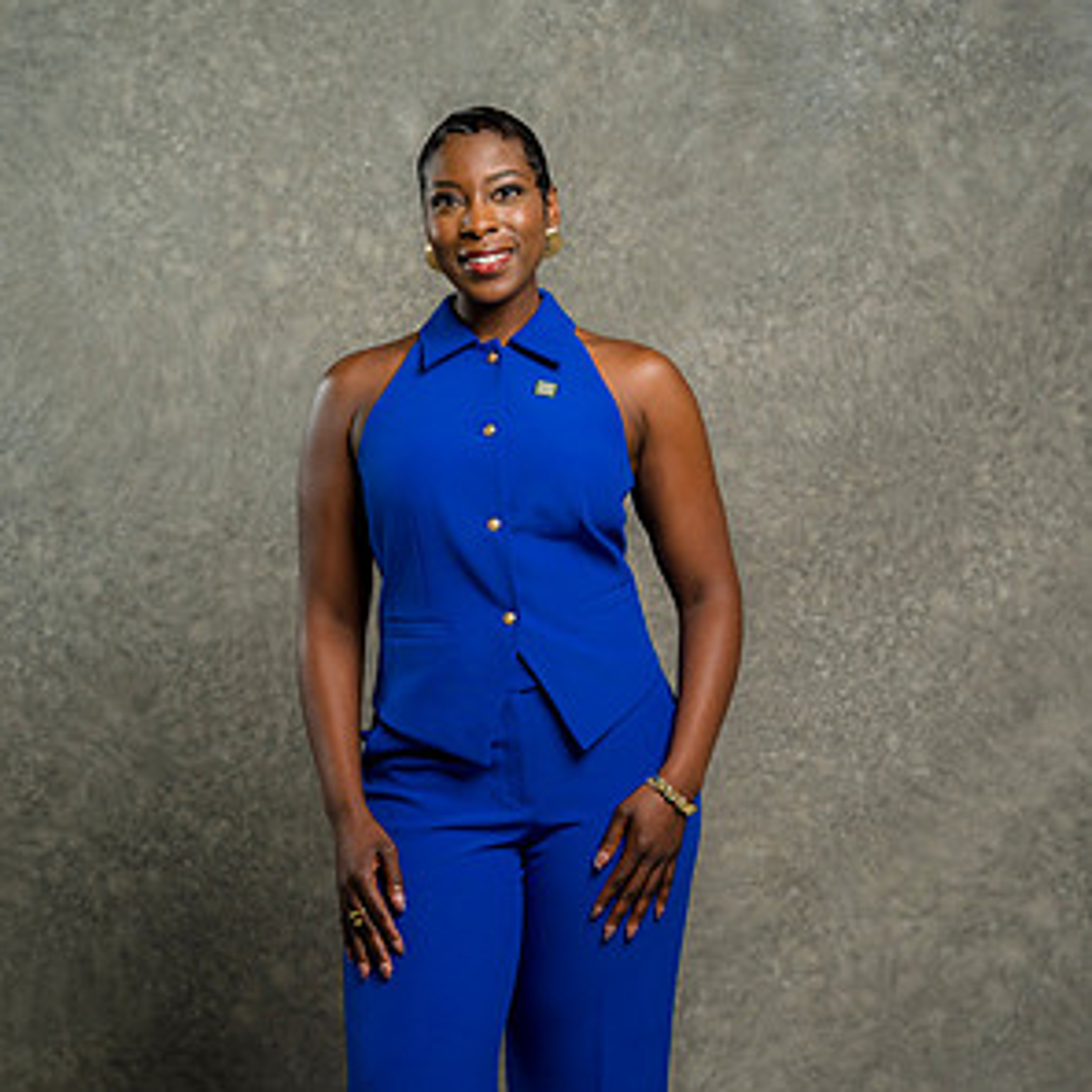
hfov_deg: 24.3
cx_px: 542
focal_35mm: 71
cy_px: 786
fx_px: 2534
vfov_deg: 24.1
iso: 125
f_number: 4
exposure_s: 1/160
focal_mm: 55
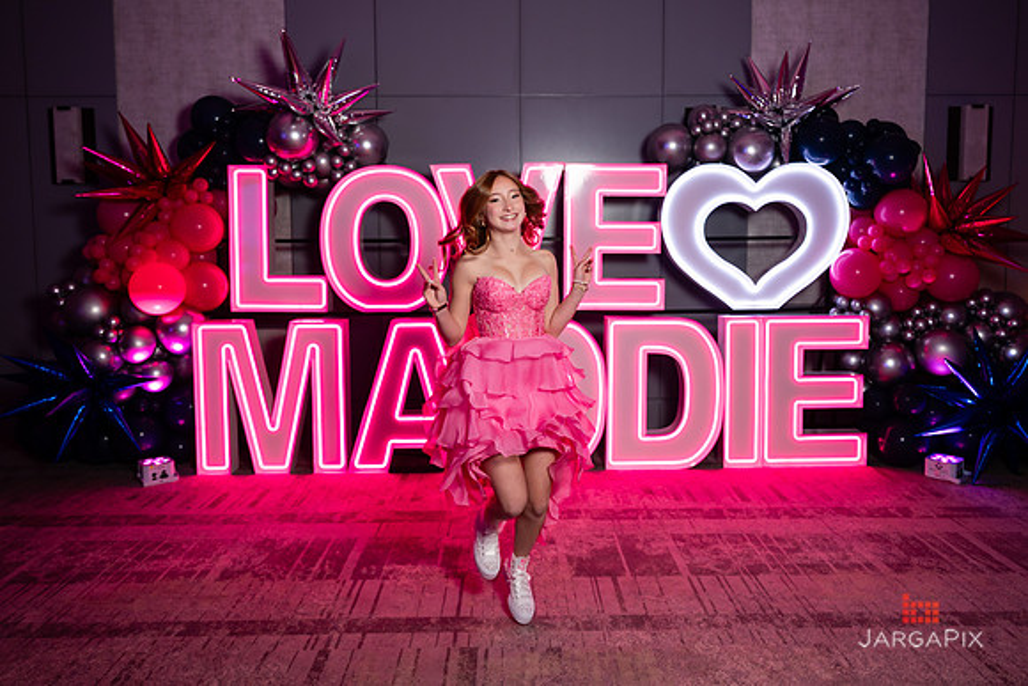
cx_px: 521
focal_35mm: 27
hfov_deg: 66.8
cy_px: 300
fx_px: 780
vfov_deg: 47.4
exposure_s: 1/125
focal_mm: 24
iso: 320
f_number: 3.2
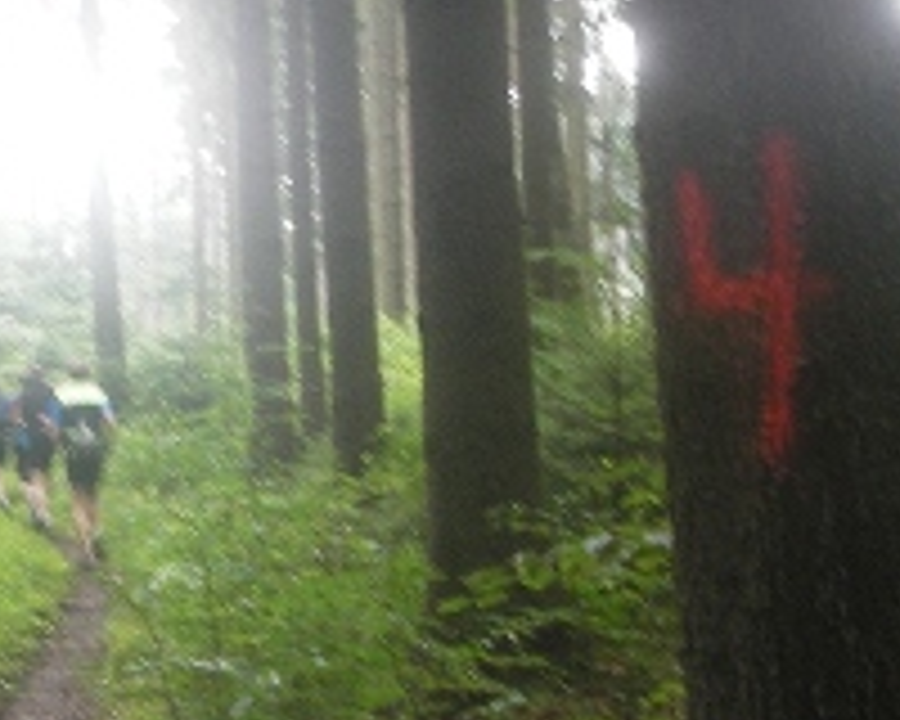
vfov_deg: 20.6
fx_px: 1971
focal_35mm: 74
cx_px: 126
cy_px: 526
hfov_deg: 25.1
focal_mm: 6.3
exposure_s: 1/13
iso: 100
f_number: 3.3
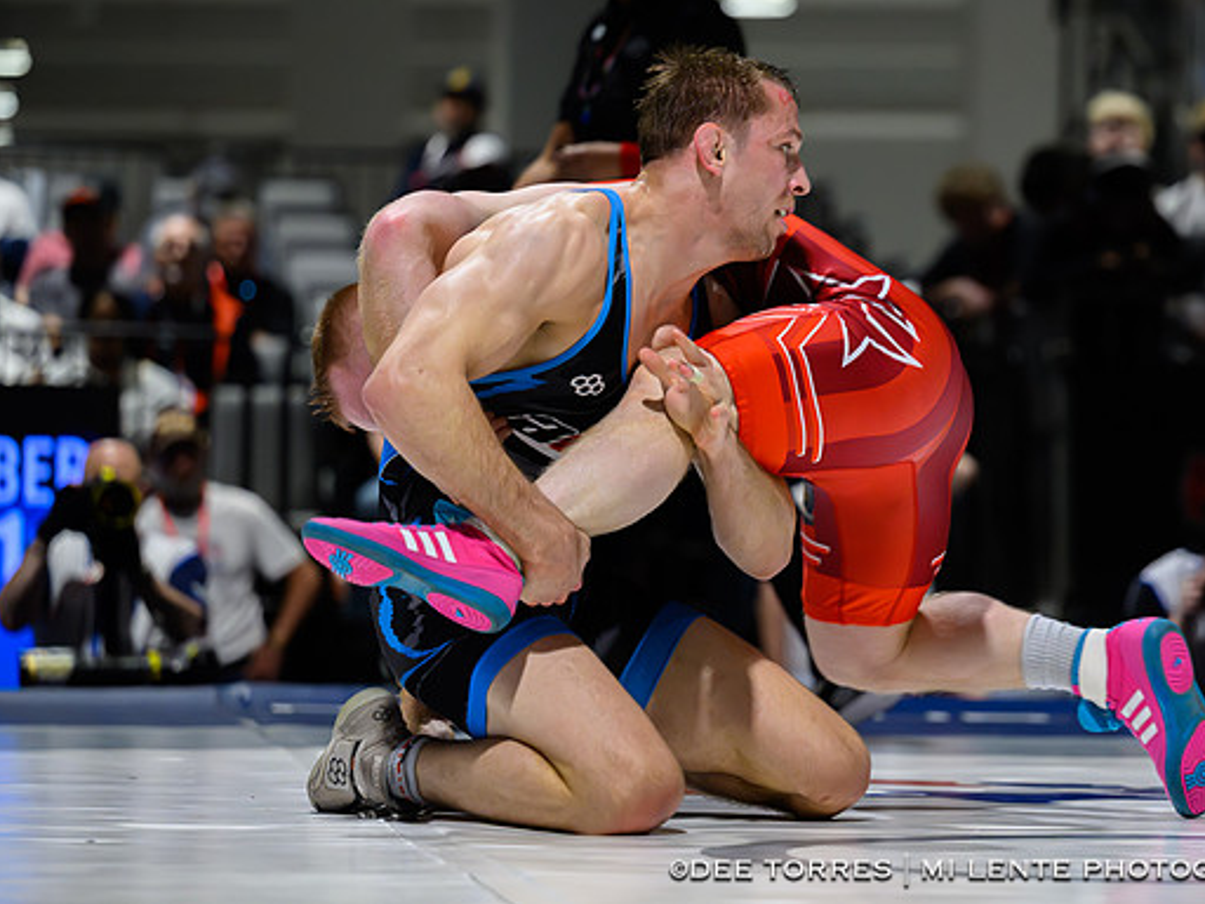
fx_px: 6266
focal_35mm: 180
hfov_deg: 11.0
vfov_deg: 8.2
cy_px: 408
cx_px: 781
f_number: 2.8
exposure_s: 1/640
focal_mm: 125
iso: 6400
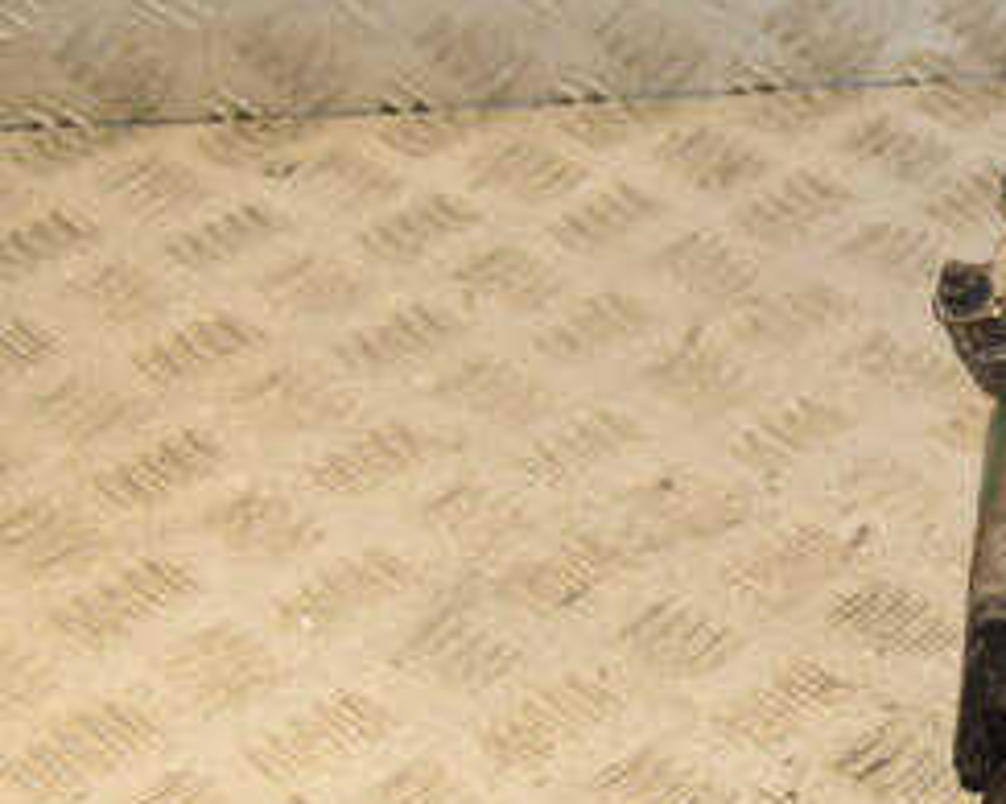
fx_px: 3095
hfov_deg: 17.7
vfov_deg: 14.8
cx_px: 1138
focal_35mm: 104
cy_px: 458
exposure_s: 1/200
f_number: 6.3
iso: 800
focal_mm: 30
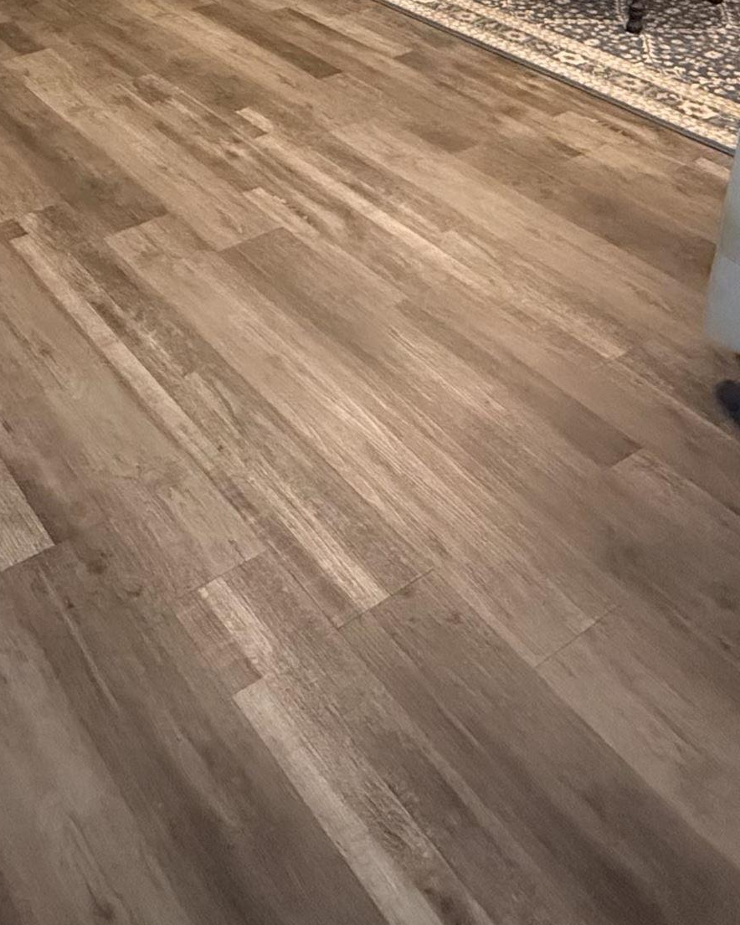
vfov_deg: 41.6
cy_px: -3
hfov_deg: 37.0
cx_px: 97
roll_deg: +2.7
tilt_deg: -22.2
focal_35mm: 38
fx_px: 1040
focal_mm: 2.22
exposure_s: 1/40
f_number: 2.2
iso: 1000
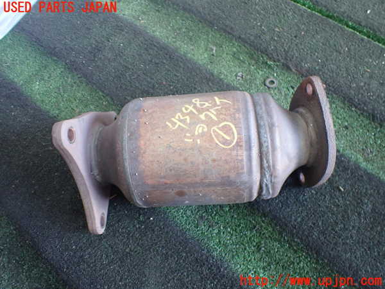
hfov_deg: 60.0
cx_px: 192
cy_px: 144
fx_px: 334
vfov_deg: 46.8
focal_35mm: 30
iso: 800
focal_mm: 5.4
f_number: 2.3
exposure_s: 1/80
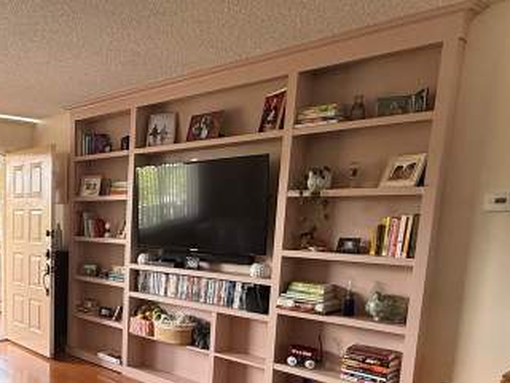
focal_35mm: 35
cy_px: 300
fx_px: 516
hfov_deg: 46.5
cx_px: 33
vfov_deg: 39.3
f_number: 2.2
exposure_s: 1/99
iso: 200
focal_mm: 2.22
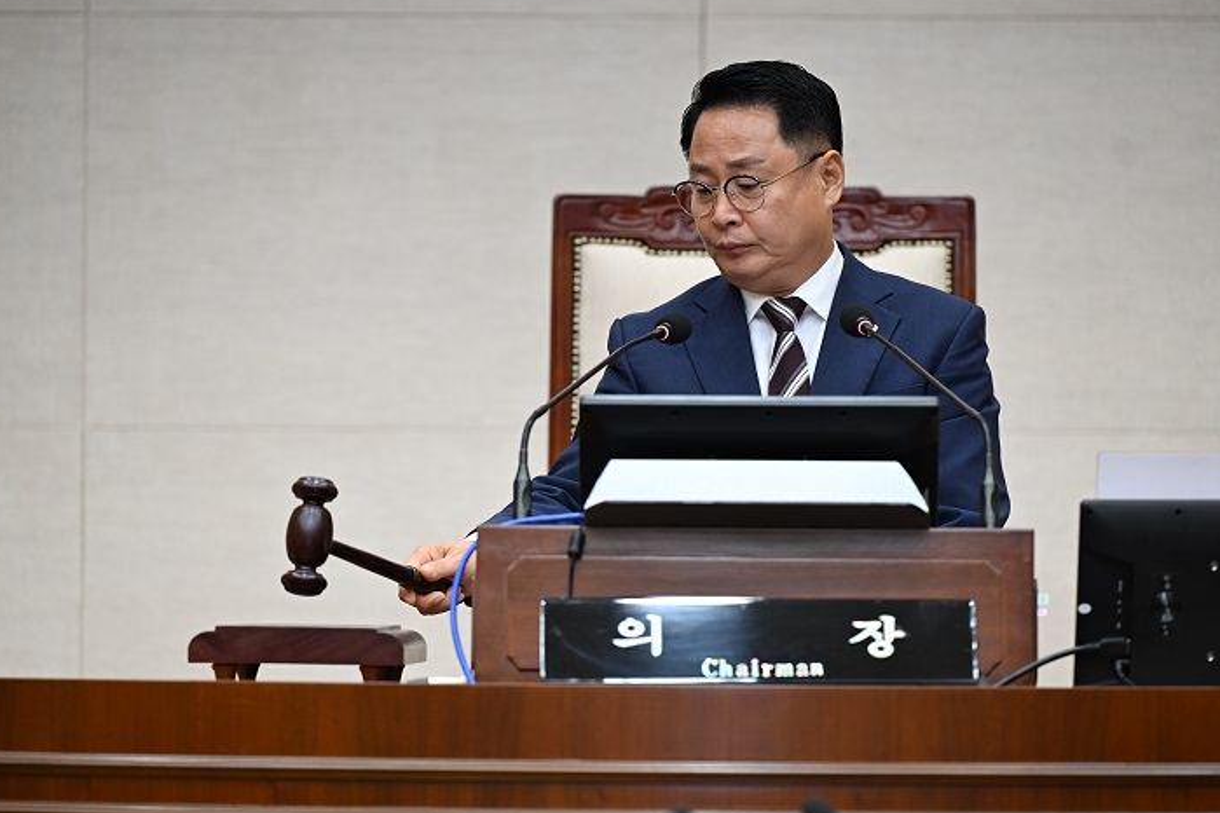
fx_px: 7760
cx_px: 648
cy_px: 355
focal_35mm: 229
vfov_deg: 6.0
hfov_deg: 9.0
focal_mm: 200
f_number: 3.2
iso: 1000
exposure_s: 1/200
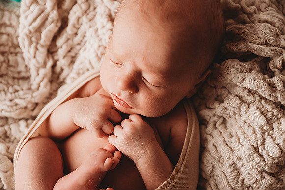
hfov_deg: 36.2
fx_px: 435
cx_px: 142
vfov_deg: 24.6
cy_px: 95
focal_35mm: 55
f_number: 4
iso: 100
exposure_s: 1/160
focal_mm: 55
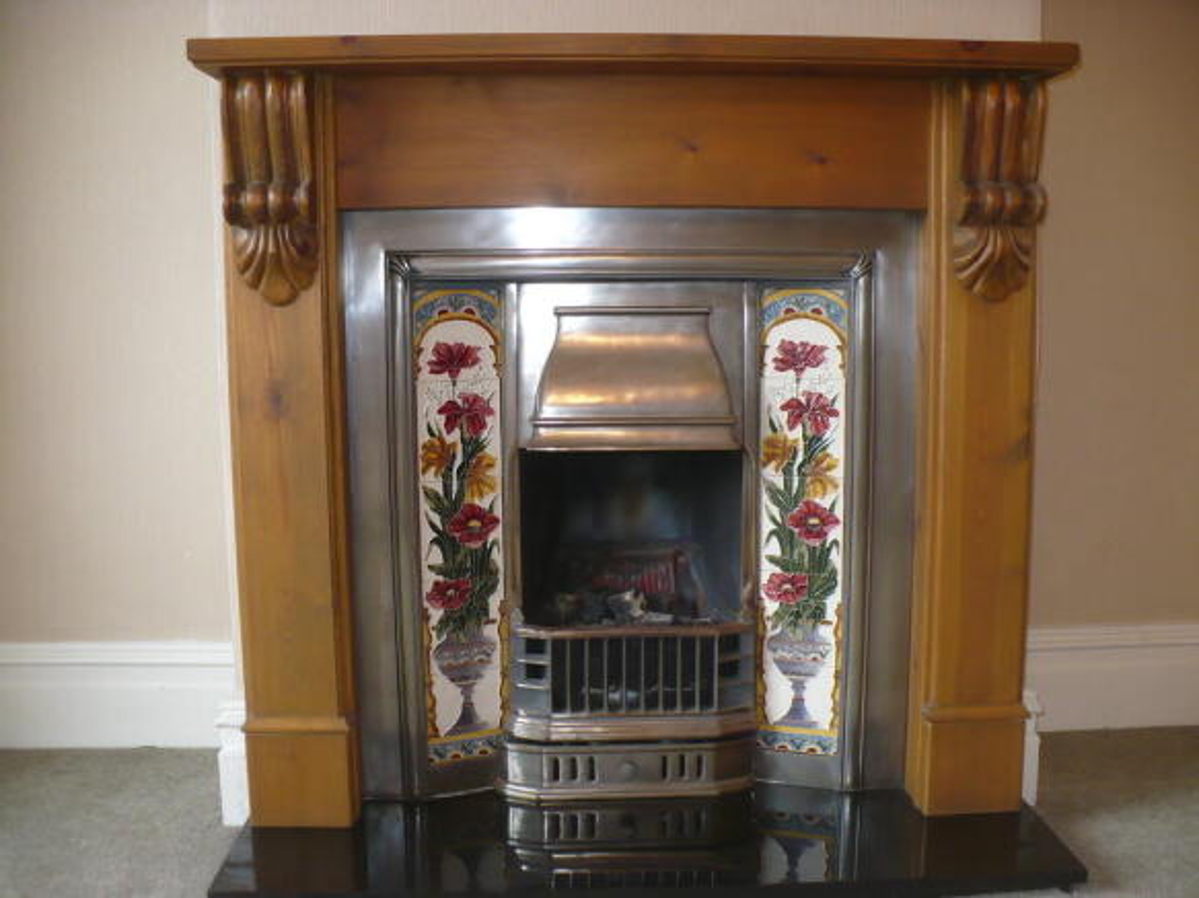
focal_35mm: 37
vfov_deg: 38.7
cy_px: 449
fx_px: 1281
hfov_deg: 50.1
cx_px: 600
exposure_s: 1/30
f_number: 2.8
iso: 200
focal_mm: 6.1
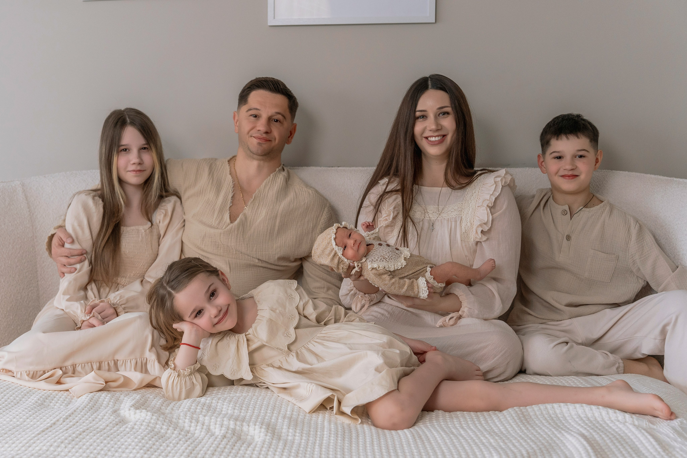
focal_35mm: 37
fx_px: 706
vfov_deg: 35.9
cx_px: 344
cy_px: 229
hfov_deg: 51.9
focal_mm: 37
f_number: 3.5
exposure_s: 1/200
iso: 1000
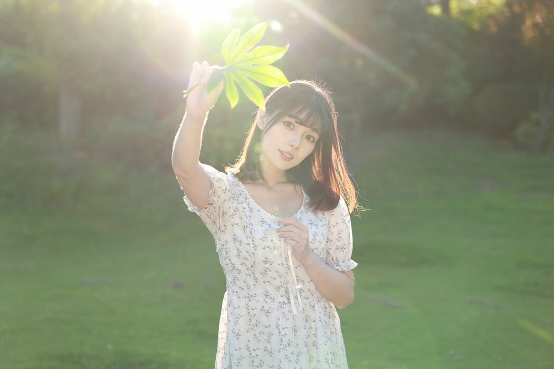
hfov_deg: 28.8
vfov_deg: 19.5
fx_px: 1077
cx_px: 277
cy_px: 184
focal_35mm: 70
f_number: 2.8
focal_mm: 70
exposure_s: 1/250
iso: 100
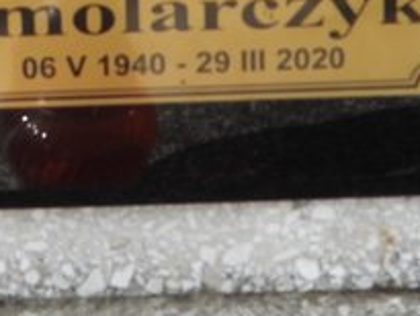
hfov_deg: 5.6
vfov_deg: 4.2
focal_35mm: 350
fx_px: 4249
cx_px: -41
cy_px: -234
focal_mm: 12.6
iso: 100
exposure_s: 1/250
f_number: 3.5
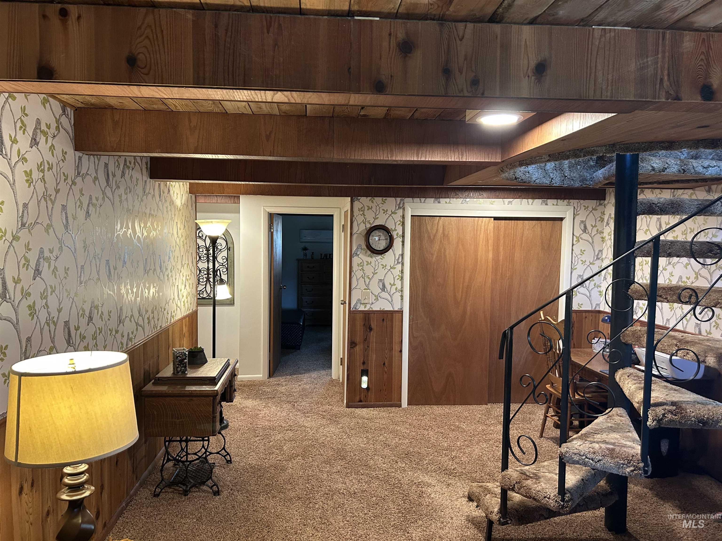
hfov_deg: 67.3
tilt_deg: -4.1
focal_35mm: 26
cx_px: 361
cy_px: 270
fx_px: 542
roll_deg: -0.6
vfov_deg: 53.1
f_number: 1.5
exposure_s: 1/60
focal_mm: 5.7
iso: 250
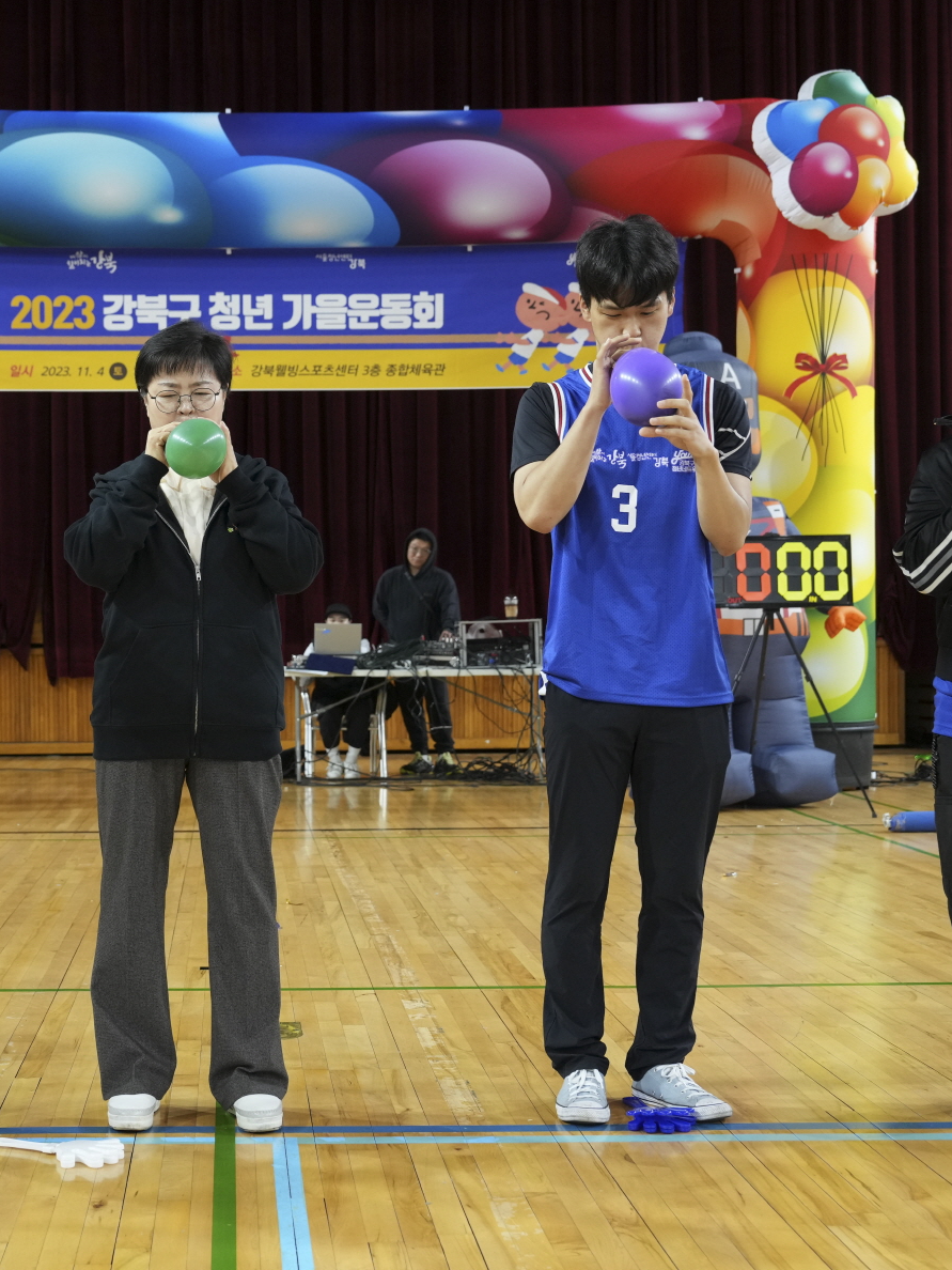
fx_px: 1870
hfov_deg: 28.1
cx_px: 224
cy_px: 636
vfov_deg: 37.5
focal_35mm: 51
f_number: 4
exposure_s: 1/160
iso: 1600
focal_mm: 35
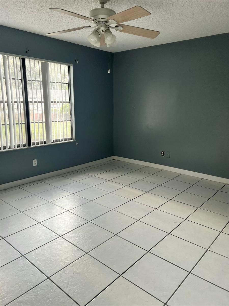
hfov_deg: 53.1
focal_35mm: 26
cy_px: 153
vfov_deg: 67.3
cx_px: 114
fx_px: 229
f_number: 1.5
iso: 64
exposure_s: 1/121
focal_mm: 5.7
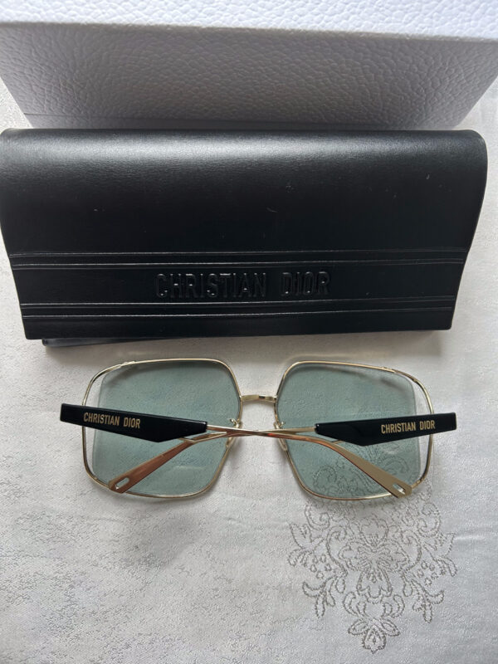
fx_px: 499
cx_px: 249
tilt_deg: -79.8
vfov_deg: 67.3
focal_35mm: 26
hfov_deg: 53.1
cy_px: 332
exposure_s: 1/121
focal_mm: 5.7
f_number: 1.5
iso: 80
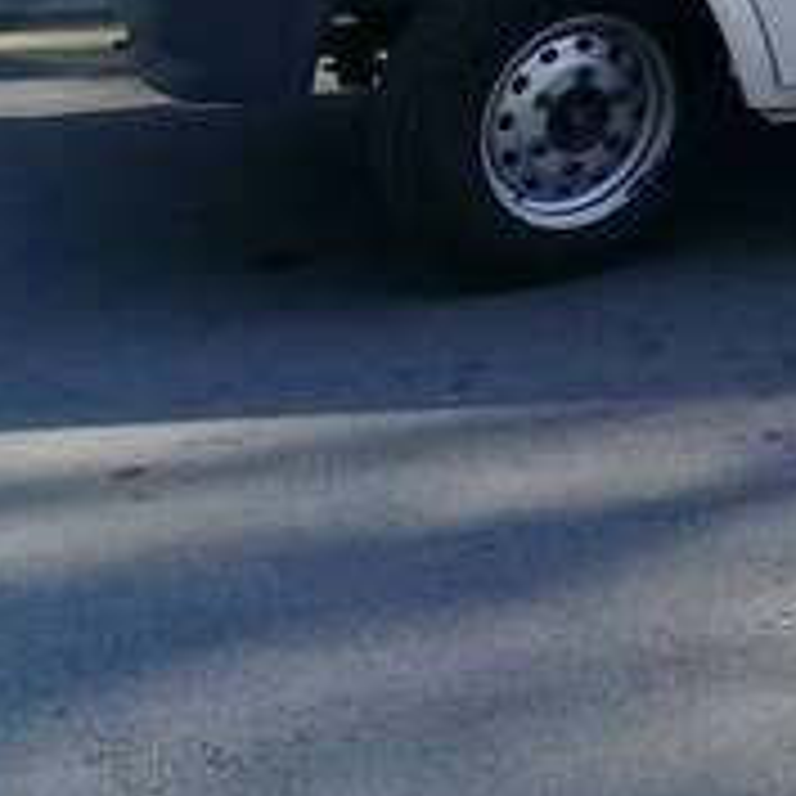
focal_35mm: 102
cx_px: 1367
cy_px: -304
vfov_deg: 16.0
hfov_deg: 15.1
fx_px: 2654
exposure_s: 1/492
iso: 50
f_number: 2.2
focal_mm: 3.3
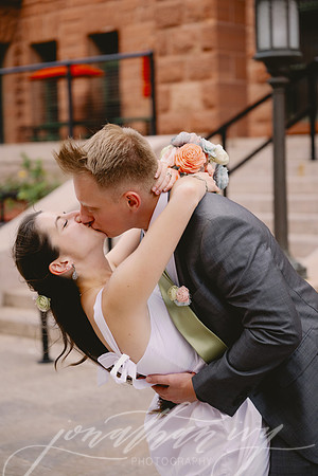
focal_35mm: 70
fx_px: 927
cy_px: 238
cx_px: 159
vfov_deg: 28.8
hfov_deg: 19.5
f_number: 2.8
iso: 1000
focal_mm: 70
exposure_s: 1/2500
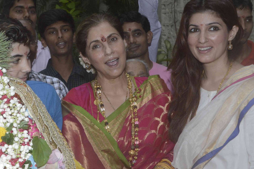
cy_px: 108
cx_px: 55
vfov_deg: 15.0
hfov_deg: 22.1
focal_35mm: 91
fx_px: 642
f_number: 10
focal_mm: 32
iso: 800
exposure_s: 1/160
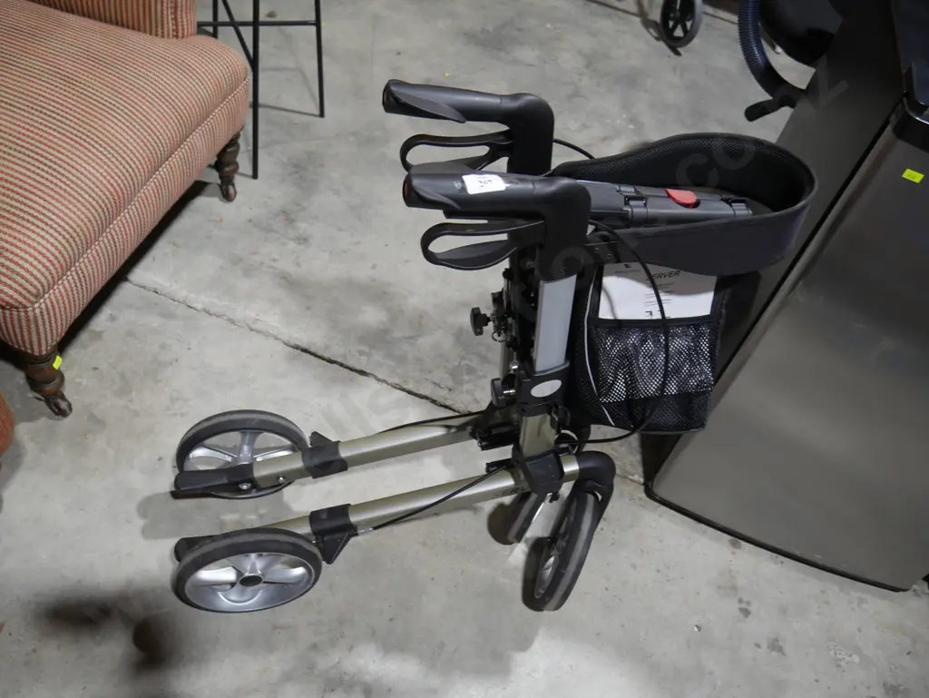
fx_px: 859
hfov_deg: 56.8
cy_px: 349
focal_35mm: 32
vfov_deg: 44.2
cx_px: 464
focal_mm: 16
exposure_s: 1/60
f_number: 3.6
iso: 200
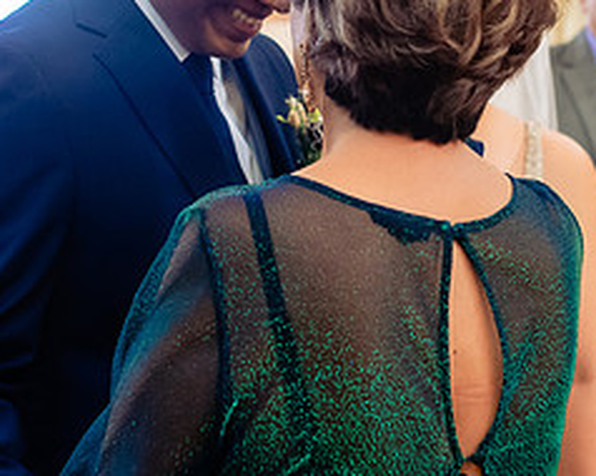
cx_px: 298
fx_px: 1762
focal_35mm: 100
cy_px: 59
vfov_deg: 15.2
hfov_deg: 19.2
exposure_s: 1/100
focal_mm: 35
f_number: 2.8
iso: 1250
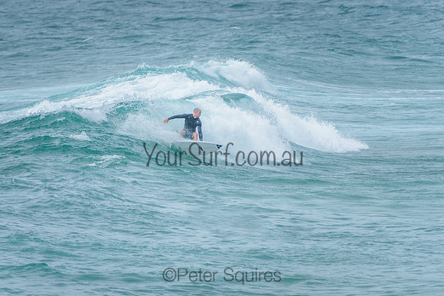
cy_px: 131
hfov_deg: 4.2
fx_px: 6053
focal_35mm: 491
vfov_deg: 2.8
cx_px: 172
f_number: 5.6
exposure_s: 1/2000
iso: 220
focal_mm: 400
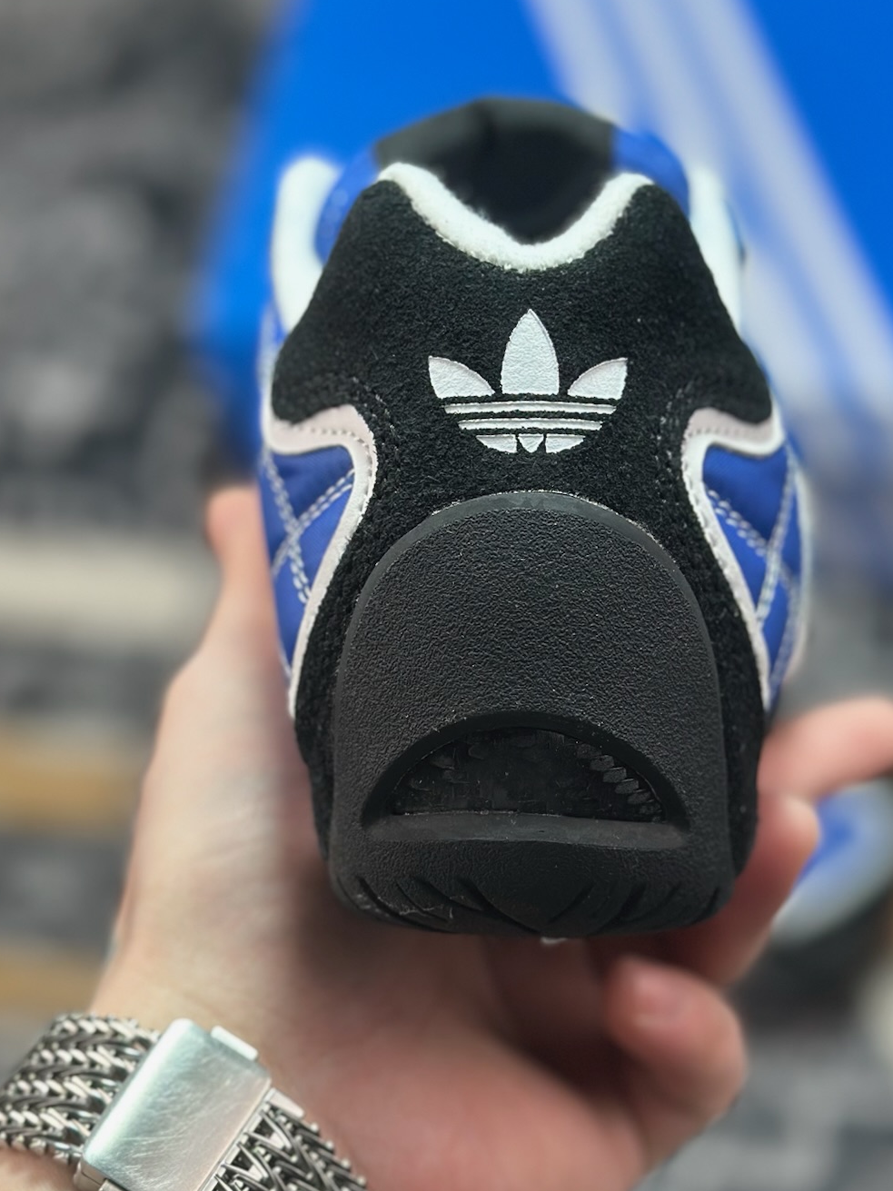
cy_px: 583
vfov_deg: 26.0
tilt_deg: -56.2
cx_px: 546
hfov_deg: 19.6
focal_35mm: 75
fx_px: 2580
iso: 80
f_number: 1.78
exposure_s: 1/456
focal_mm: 6.86
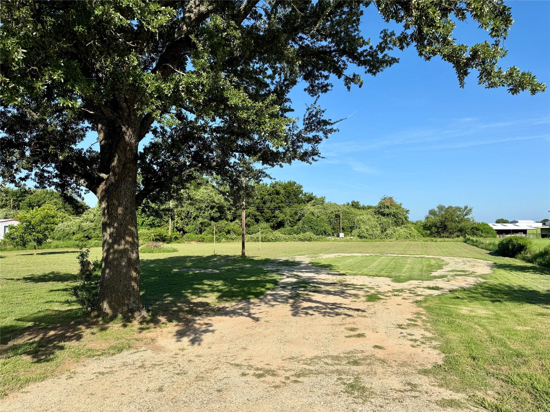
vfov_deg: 56.8
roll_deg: -0.1
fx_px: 381
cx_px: 275
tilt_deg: +3.3
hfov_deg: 71.6
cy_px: 206
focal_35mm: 24
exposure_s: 1/4049
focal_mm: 6.76
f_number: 1.78
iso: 80
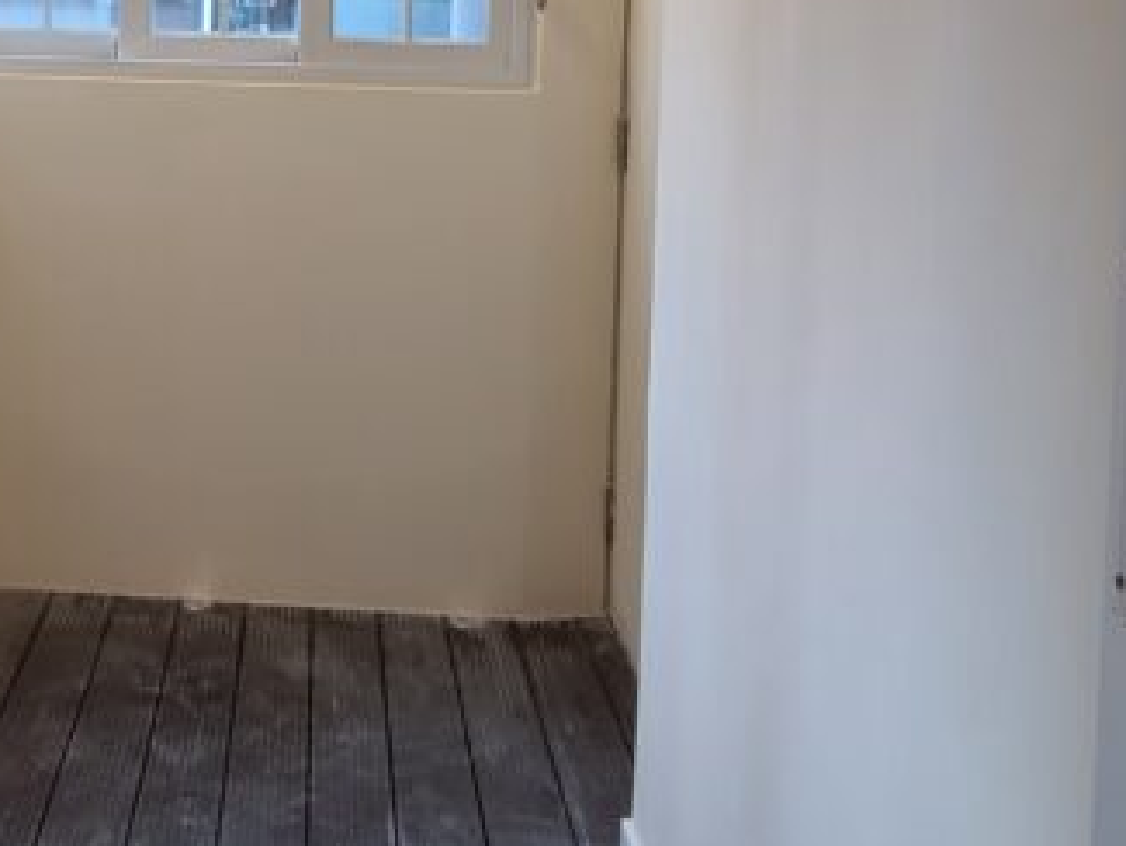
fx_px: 1334
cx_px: 191
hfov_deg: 43.2
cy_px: 24
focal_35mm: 41
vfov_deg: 32.7
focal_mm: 2.2
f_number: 2.2
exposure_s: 1/50
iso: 64
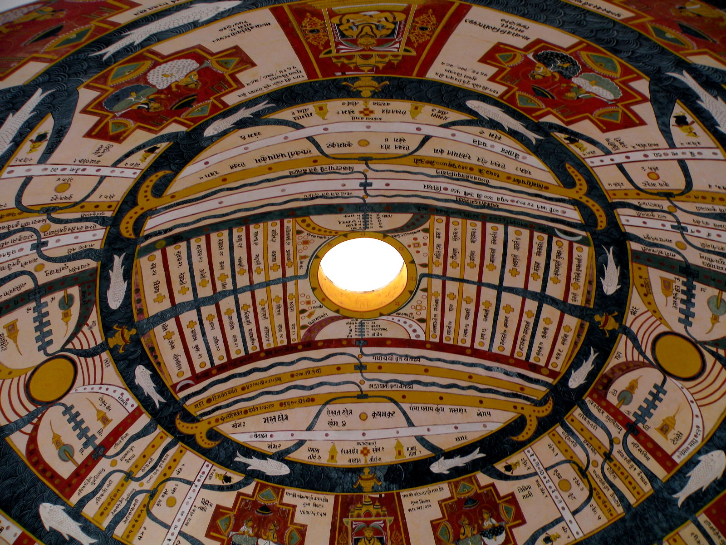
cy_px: 272
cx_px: 363
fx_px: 566
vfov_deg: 51.4
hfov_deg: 65.3
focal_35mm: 27
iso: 64
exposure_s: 1/44.4
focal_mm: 4.7
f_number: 2.8
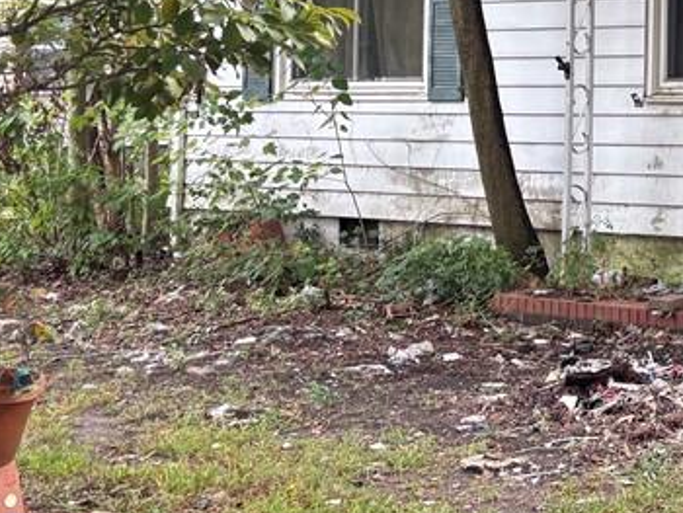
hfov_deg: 22.4
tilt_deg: +2.5
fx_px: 1501
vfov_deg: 18.9
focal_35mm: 76
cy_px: 8
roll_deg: +0.1
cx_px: 937
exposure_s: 1/141
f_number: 1.6
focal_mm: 5.96
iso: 32
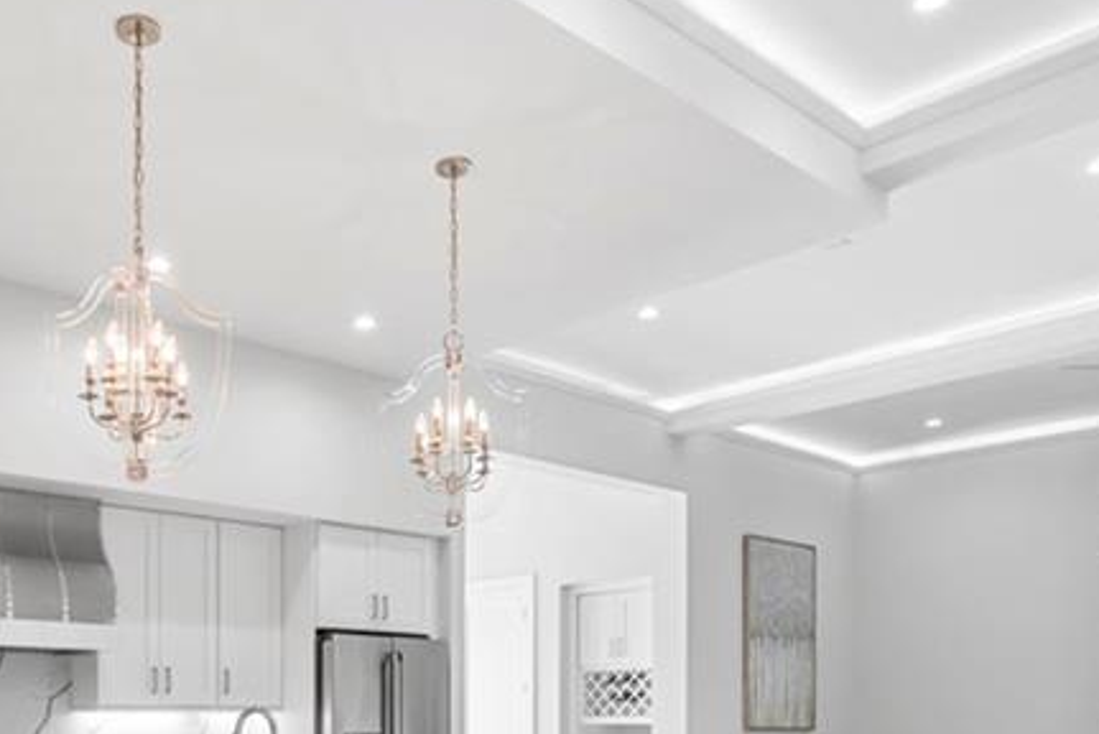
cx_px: 301
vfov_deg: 32.6
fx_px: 1161
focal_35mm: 38
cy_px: 712
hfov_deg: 49.0
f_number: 9
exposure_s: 1/4
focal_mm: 16
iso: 100
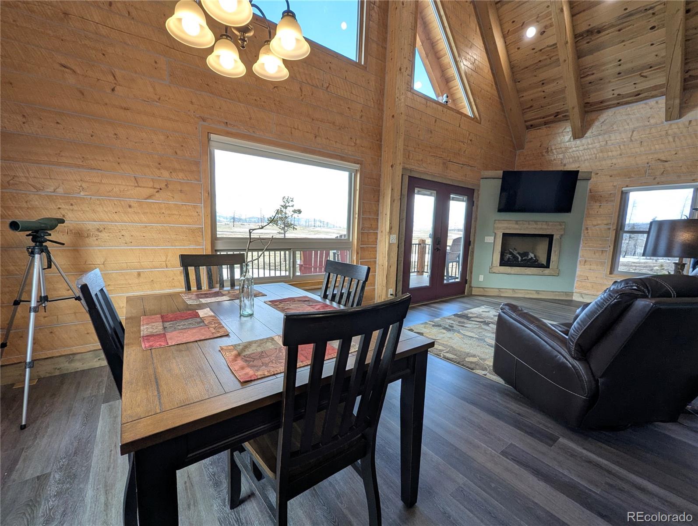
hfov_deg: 106.1
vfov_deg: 90.1
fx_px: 262
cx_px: 349
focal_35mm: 13
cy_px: 263
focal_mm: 1.95
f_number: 2.2
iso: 48
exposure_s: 1/120
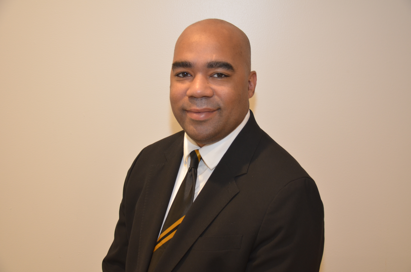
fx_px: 598
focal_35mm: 52
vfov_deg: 25.6
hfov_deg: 37.9
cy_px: 136
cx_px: 206
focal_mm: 35
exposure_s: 1/60
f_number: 4.5
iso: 560
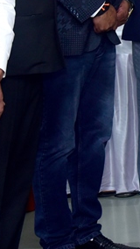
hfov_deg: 6.3
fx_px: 1246
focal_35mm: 189
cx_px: 281
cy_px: -18
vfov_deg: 11.2
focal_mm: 50
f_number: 5.6
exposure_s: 1/125
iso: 1600
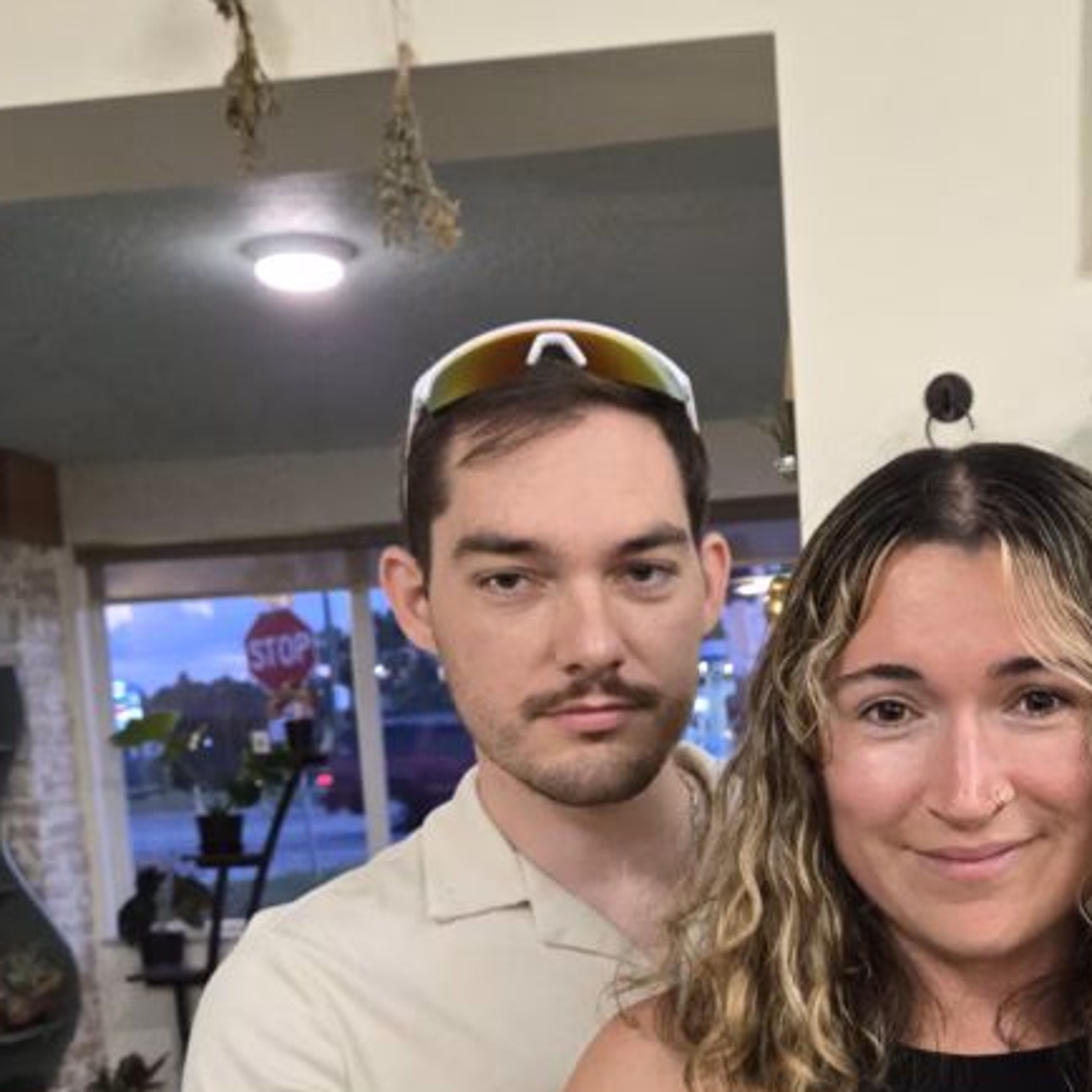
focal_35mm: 48
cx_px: 777
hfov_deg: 34.8
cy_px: 921
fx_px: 1713
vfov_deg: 34.0
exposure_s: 1/120
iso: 640
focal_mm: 5.4
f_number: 1.8
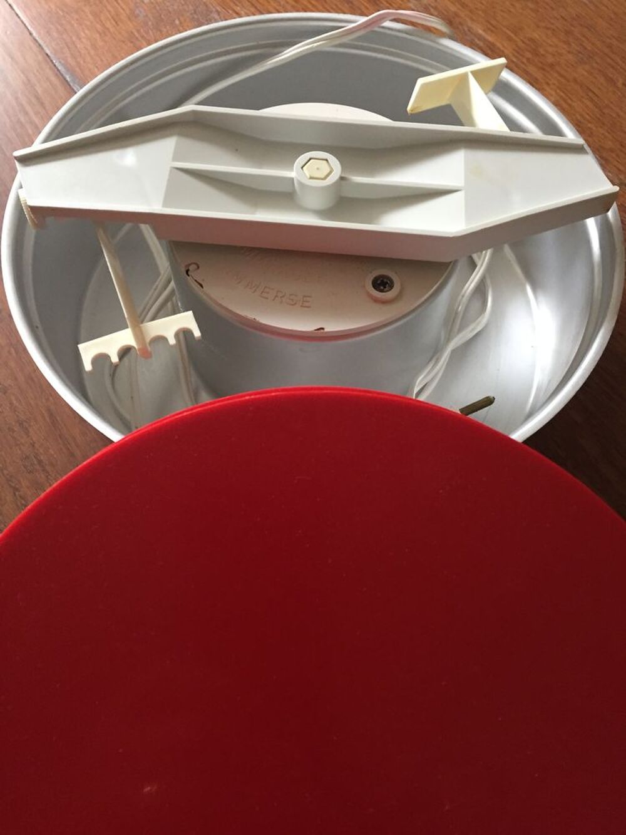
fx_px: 699
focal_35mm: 29
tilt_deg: -63.1
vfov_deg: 61.7
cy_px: 418
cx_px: 313
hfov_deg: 48.2
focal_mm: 4.15
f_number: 2.2
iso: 250
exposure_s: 1/20
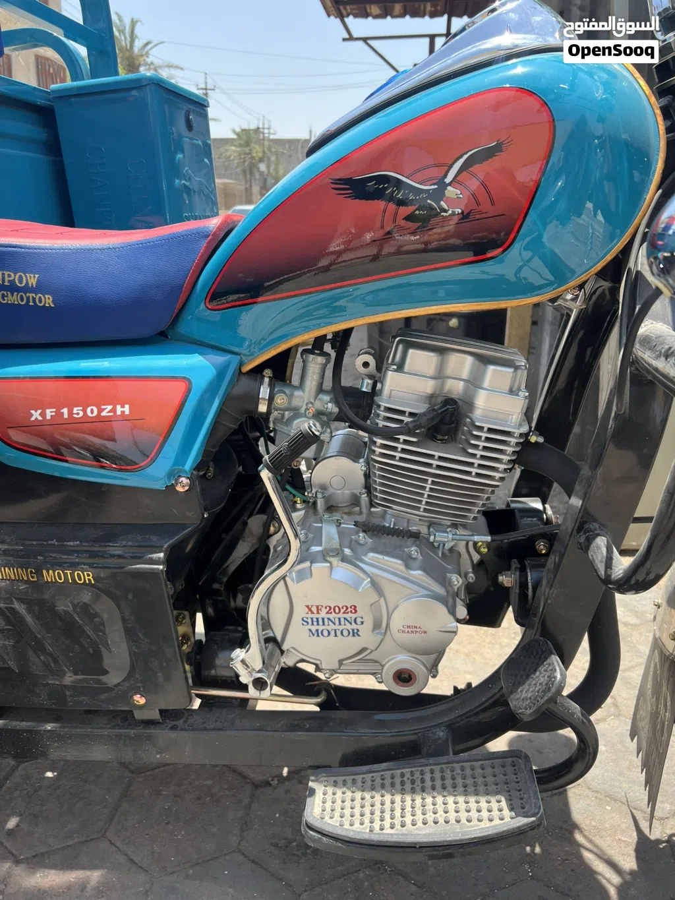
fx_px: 676
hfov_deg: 53.1
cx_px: 338
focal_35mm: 26
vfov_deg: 67.3
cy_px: 450
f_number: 1.5
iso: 50
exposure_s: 1/1112
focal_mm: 5.7
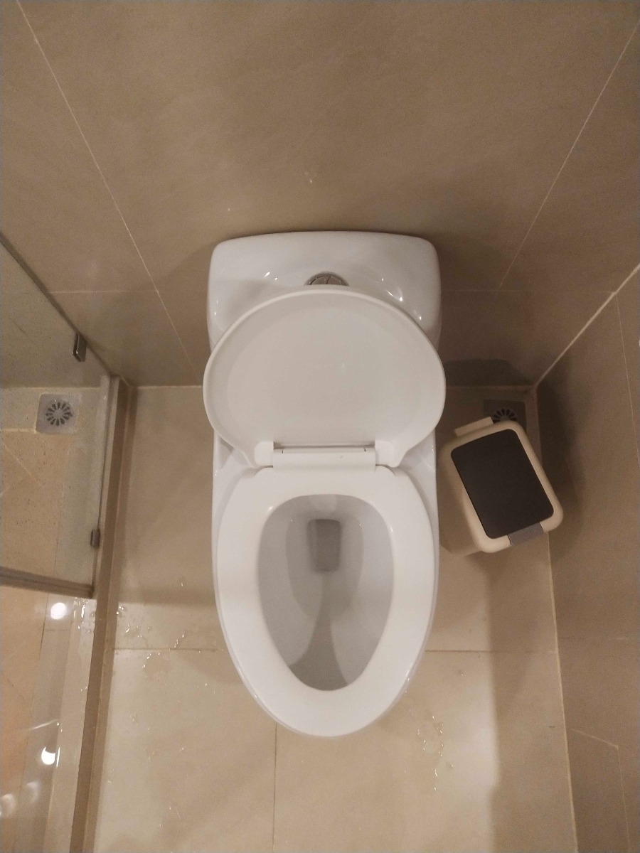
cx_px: 320
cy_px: 426
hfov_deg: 46.8
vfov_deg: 60.0
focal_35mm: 30
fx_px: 740
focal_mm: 3.95
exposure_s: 1/50
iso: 469
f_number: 1.8
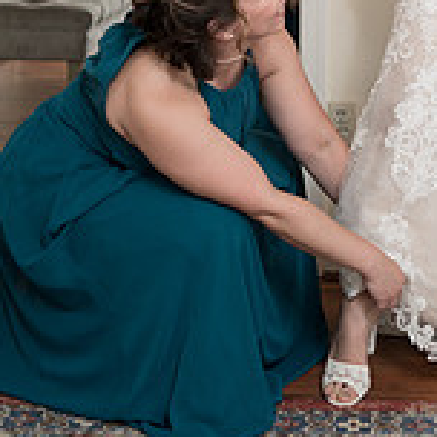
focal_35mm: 88
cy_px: -104
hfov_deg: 19.4
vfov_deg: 18.6
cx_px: 380
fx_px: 1257
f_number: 2
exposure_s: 1/250
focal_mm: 35
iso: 320
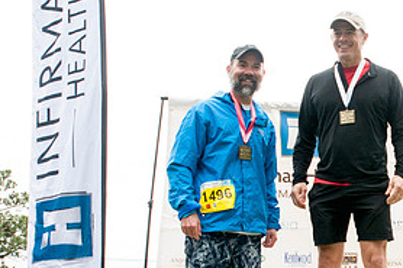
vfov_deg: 18.0
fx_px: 839
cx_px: 383
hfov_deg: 25.9
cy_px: 206
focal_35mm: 75
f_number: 5.6
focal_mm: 24
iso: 800
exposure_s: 1/160
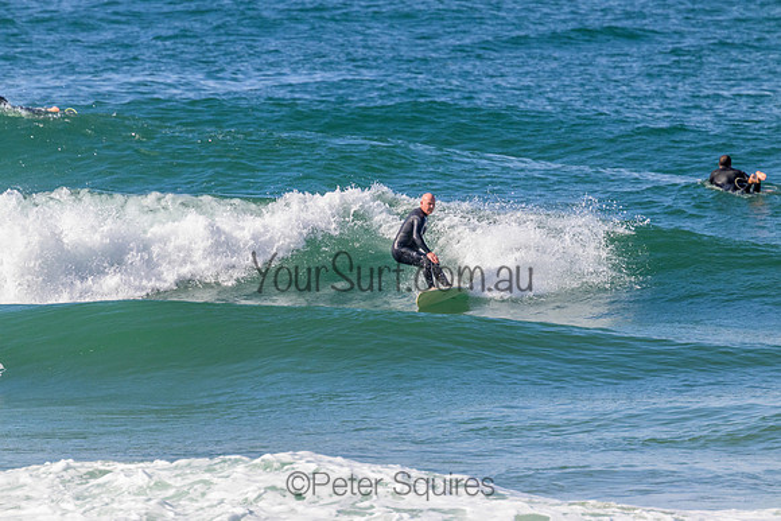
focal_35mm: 800
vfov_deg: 1.7
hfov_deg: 2.6
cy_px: 260
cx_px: 390
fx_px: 17359
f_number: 11
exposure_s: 1/2000
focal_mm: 800
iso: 1800
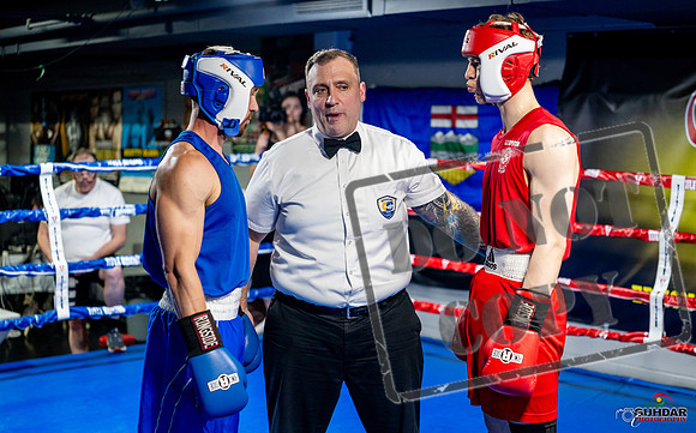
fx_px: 1083
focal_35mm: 57
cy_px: 260
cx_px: 390
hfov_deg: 35.6
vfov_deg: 22.6
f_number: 2
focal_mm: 50
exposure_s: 1/640
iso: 2500
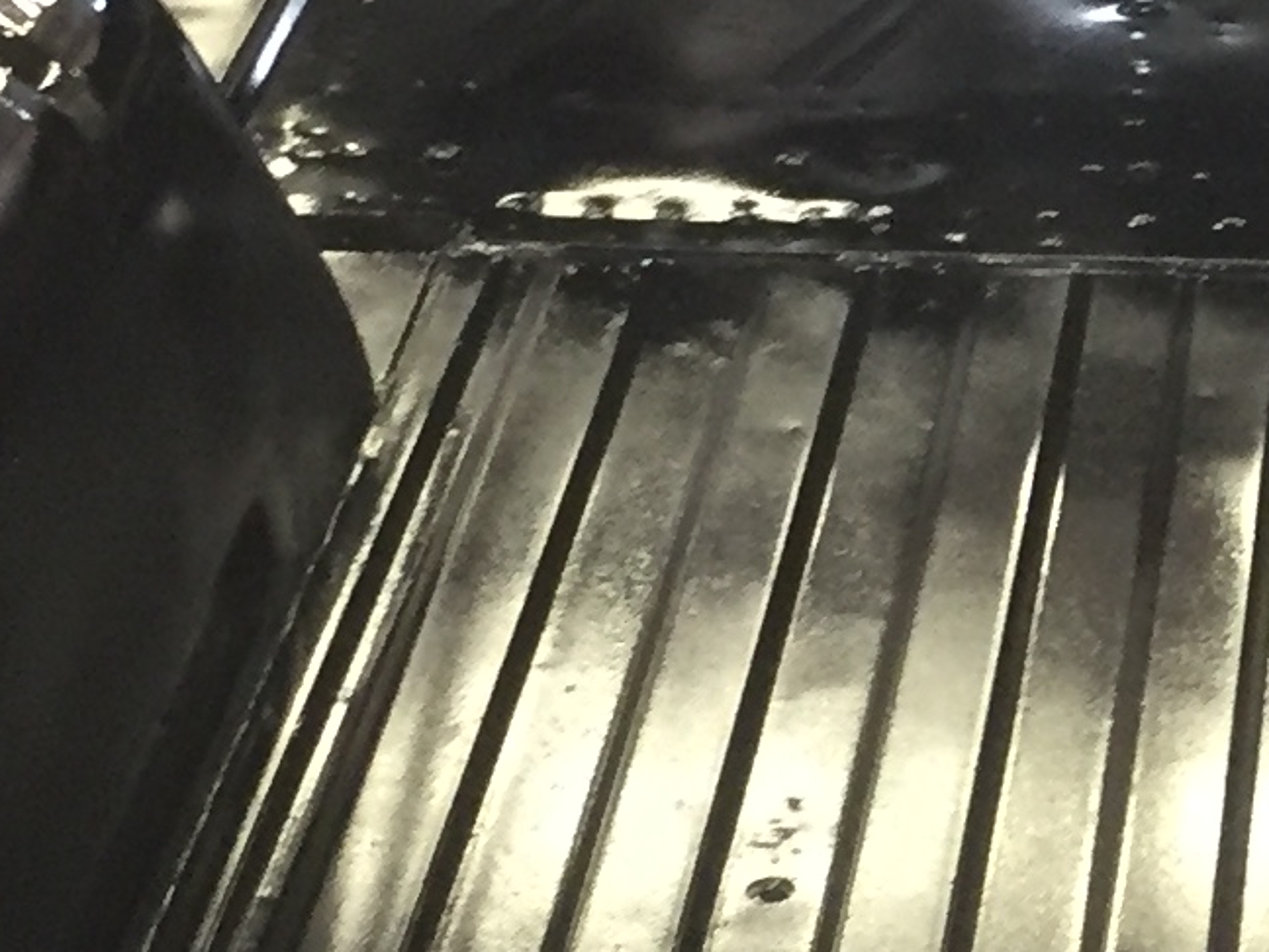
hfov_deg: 13.0
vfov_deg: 10.2
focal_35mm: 146
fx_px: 5352
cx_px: 1757
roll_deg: -1.4
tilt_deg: -31.3
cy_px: 576
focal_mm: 4.15
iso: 200
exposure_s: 1/30
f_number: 2.2
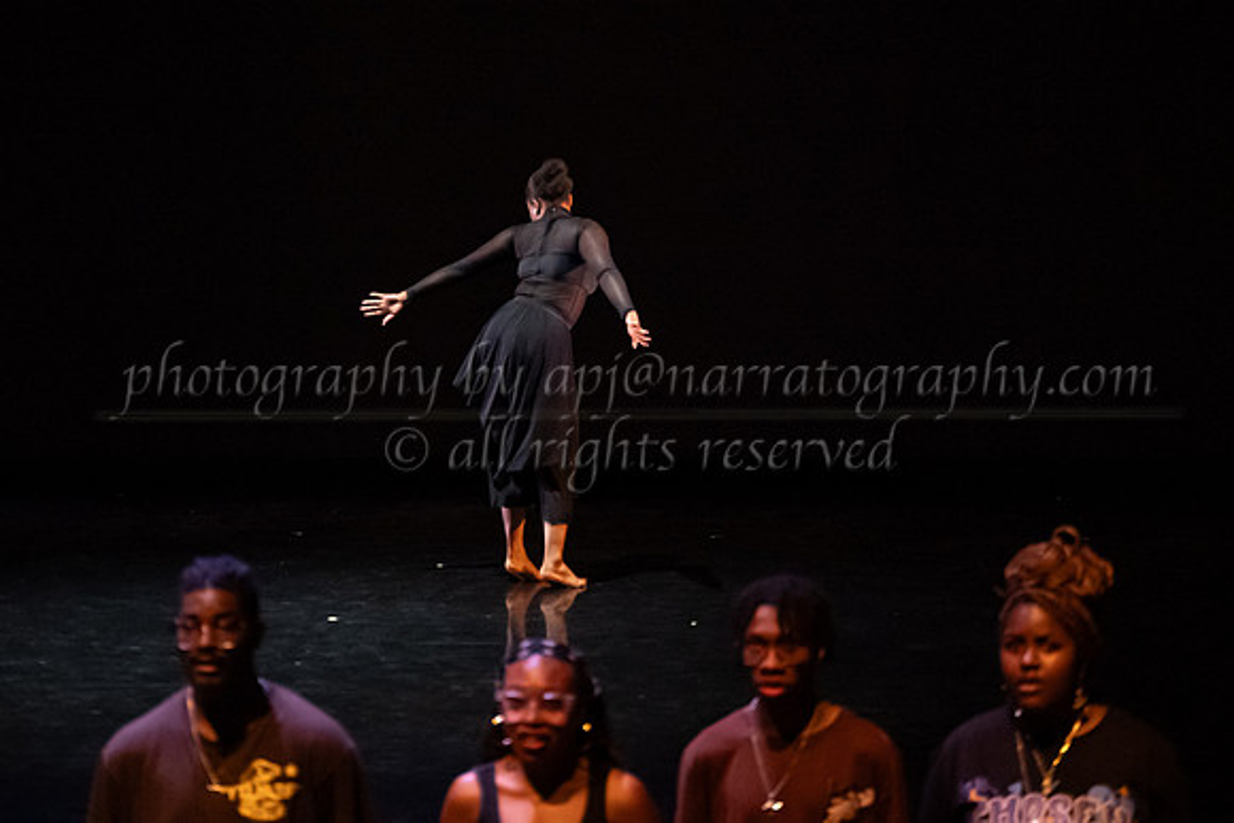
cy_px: 227
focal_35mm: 109
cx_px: 564
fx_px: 3727
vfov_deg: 12.6
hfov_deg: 18.8
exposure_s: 1/160
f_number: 2.8
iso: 4000
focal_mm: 75
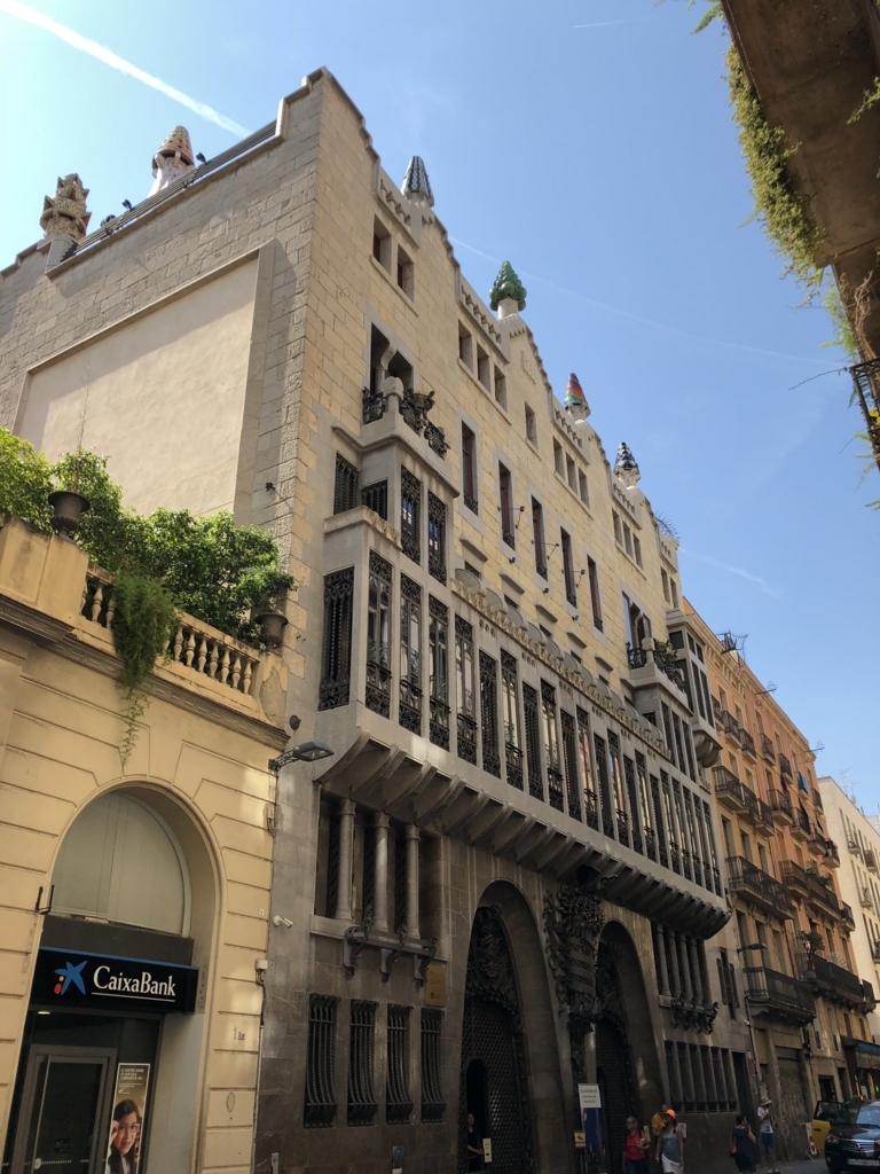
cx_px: 440
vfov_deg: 63.4
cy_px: 587
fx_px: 949
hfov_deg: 49.7
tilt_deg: +27.3
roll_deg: +1.3
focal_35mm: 28
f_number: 1.8
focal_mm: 4
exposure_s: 1/1230
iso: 20
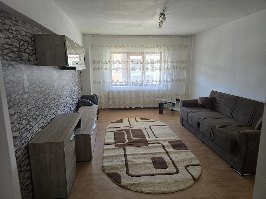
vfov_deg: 58.9
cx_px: 133
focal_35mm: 23
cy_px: 100
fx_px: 177
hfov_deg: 73.9
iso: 160
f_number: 1.7
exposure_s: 1/100
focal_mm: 6.3
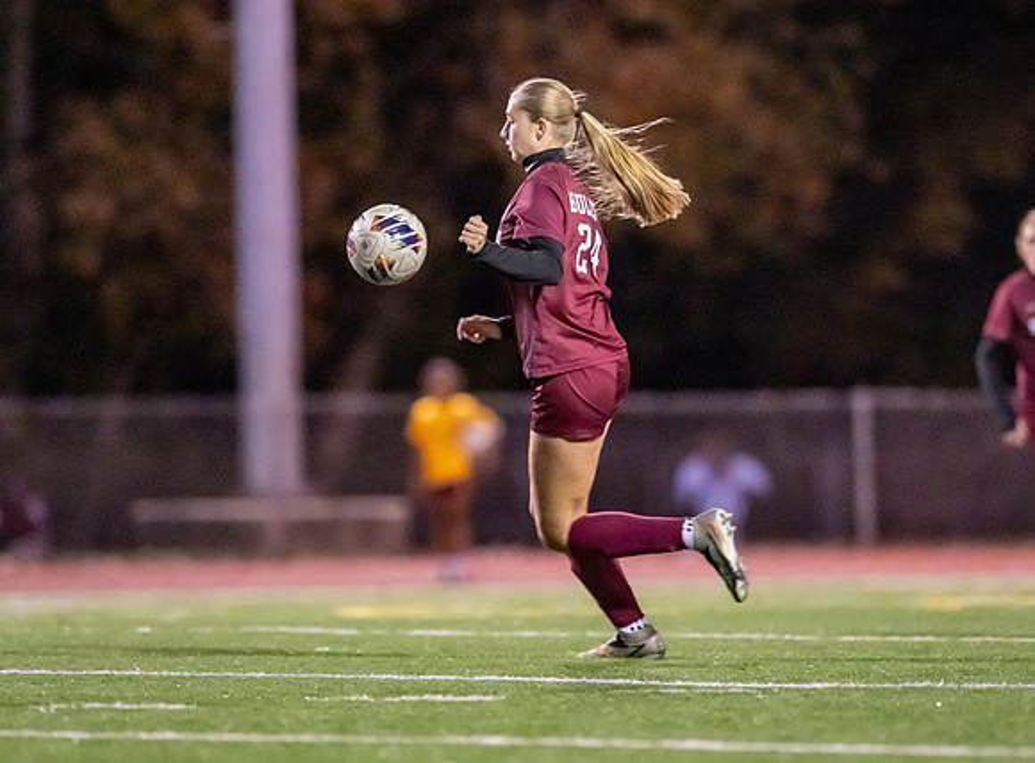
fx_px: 13537
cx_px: 554
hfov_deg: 4.4
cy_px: 363
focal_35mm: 455
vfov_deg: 3.2
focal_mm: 300
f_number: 2.8
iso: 5000
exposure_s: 1/640
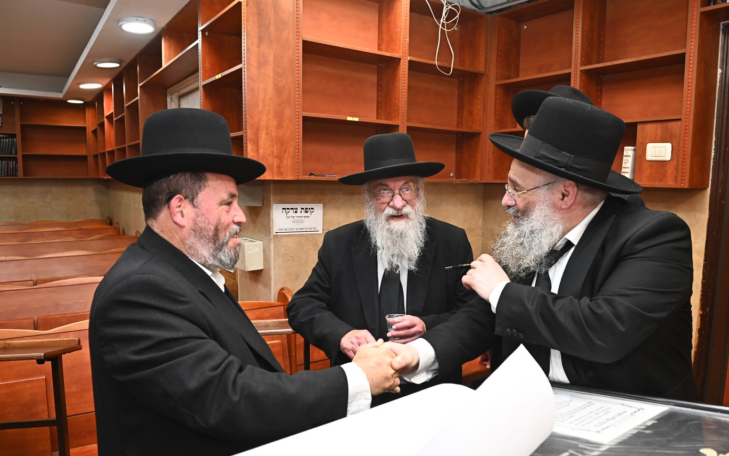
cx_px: 368
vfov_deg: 49.2
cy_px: 245
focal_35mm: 25
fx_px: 497
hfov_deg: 72.5
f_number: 5.6
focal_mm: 24
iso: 2500
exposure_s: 1/200
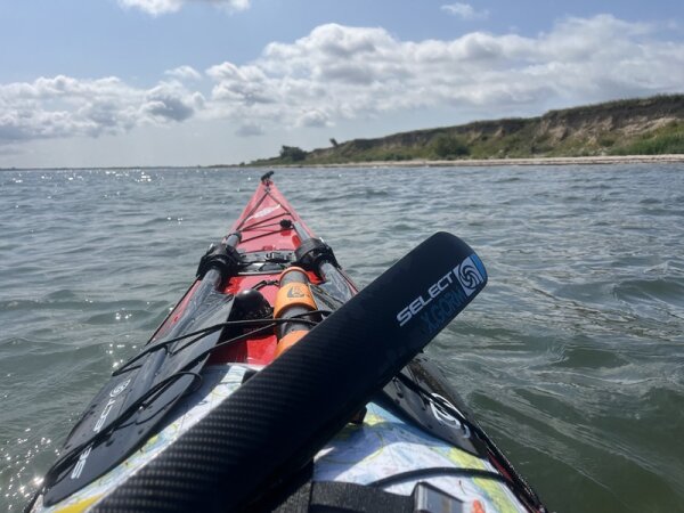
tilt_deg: -7.7
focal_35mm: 26
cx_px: 342
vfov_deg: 53.1
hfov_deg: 67.3
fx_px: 514
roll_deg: -1.0
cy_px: 256
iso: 50
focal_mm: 5.1
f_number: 1.6
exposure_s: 1/6494
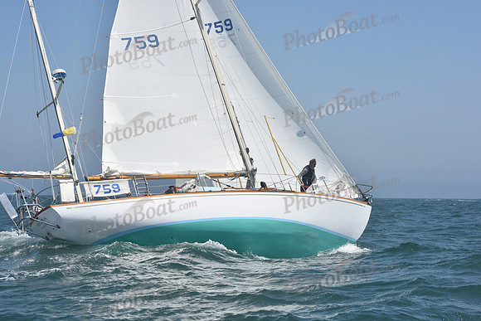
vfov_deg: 19.5
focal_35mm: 70
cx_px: 240
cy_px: 160
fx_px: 935
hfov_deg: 28.8
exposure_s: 1/1000
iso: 320
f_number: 11
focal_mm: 70
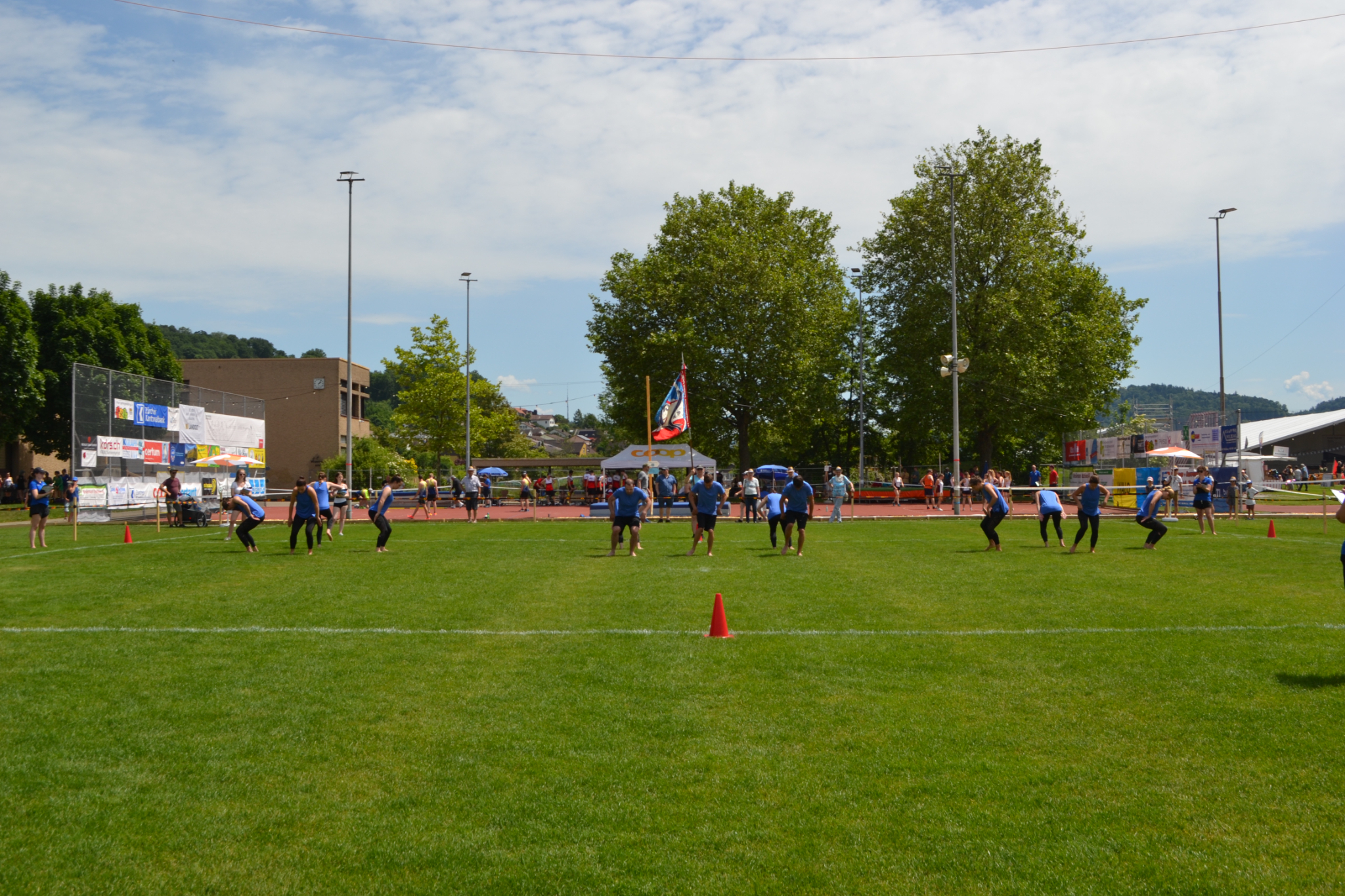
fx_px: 1457
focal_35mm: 39
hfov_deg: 49.6
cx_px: 672
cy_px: 448
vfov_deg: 34.2
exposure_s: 1/200
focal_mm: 26
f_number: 10
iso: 100
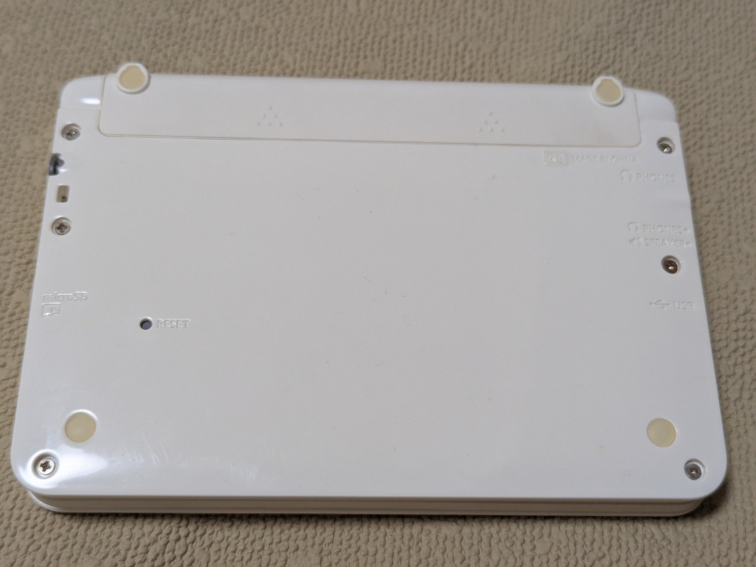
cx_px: 378
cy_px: 284
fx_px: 1048
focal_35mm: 48
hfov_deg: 39.7
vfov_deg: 30.3
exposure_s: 1/47.8
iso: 113
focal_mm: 6.81
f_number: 1.85
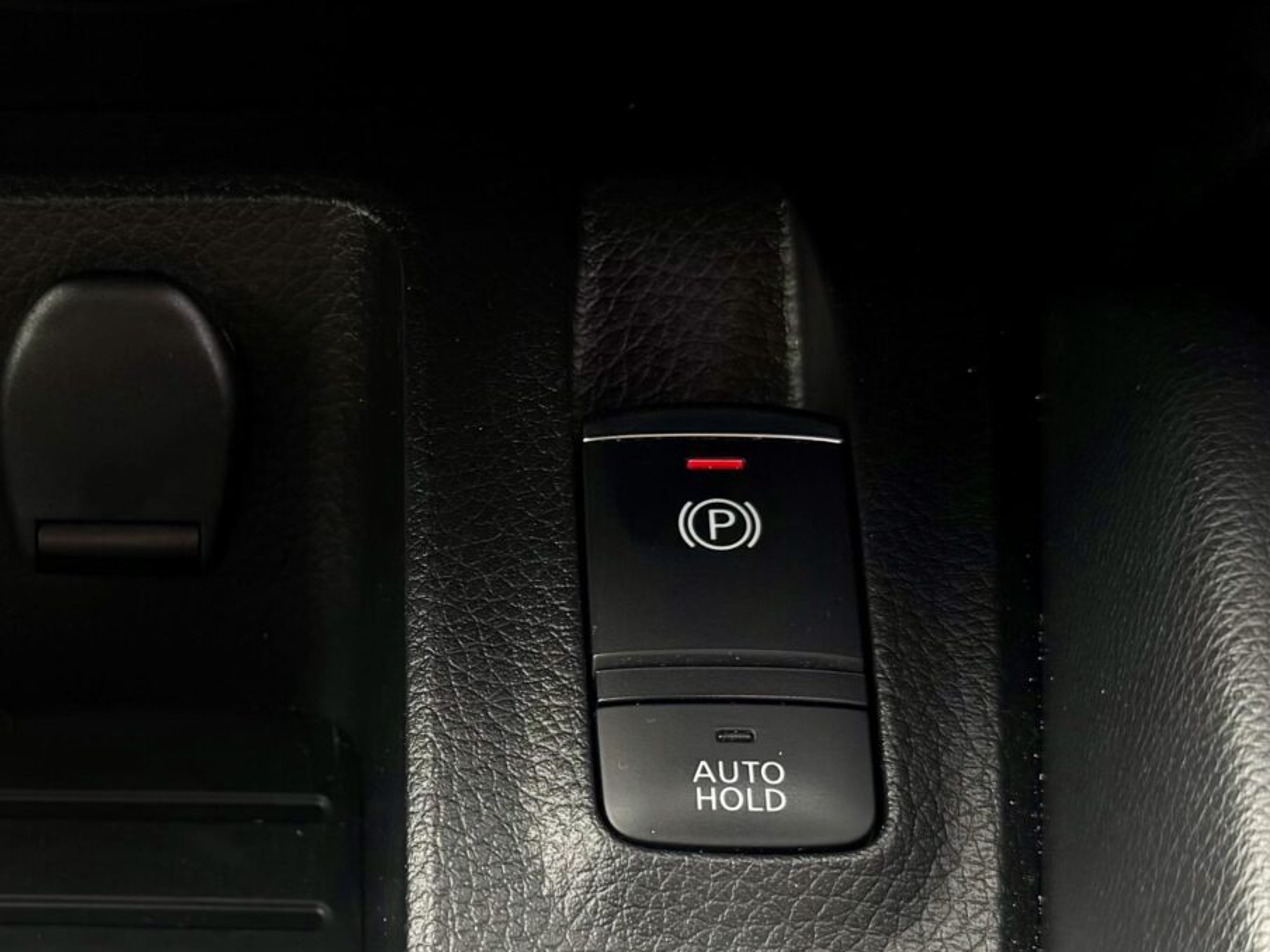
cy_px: 668
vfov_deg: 21.5
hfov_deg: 27.7
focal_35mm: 68
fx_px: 2495
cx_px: 169
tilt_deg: -47.6
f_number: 1.78
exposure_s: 1/178
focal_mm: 6.76
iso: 64
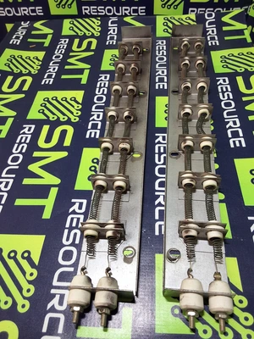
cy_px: 170
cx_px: 127
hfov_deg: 49.7
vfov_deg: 63.4
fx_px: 274
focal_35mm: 28
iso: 64
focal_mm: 2.91
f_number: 1.9
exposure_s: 1/40
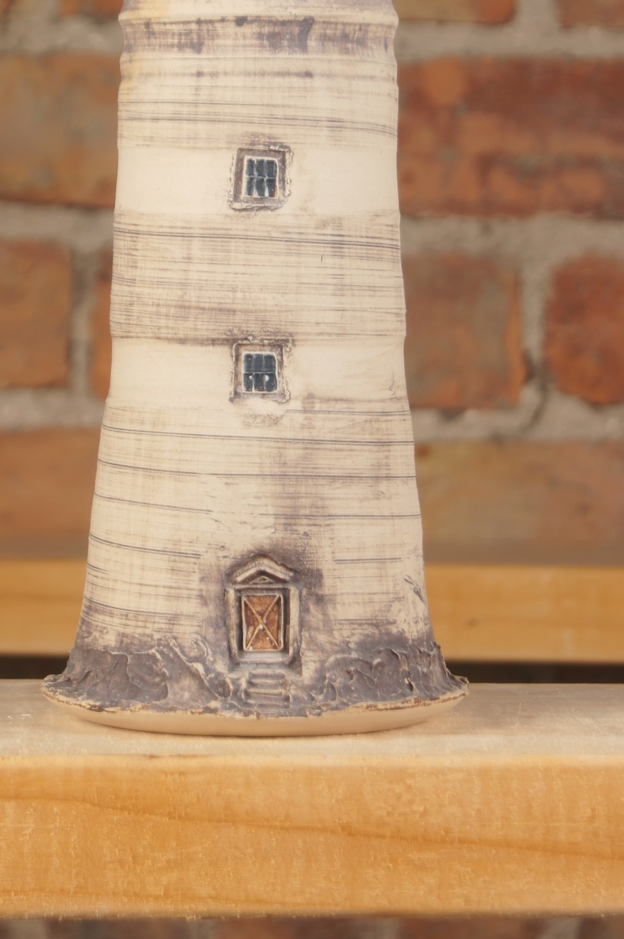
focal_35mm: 153
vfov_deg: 13.3
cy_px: 102
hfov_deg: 9.0
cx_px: 293
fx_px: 3986
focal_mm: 55
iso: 100
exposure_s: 1/160
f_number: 5.6
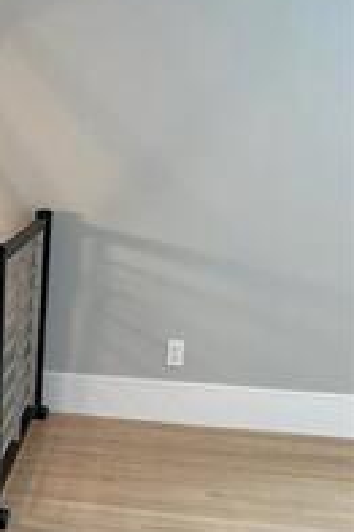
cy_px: 351
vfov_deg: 30.3
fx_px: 975
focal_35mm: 66
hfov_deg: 18.8
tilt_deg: -14.0
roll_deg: -0.3
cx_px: -130
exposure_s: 1/60
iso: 64
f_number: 1.8
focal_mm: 4.25
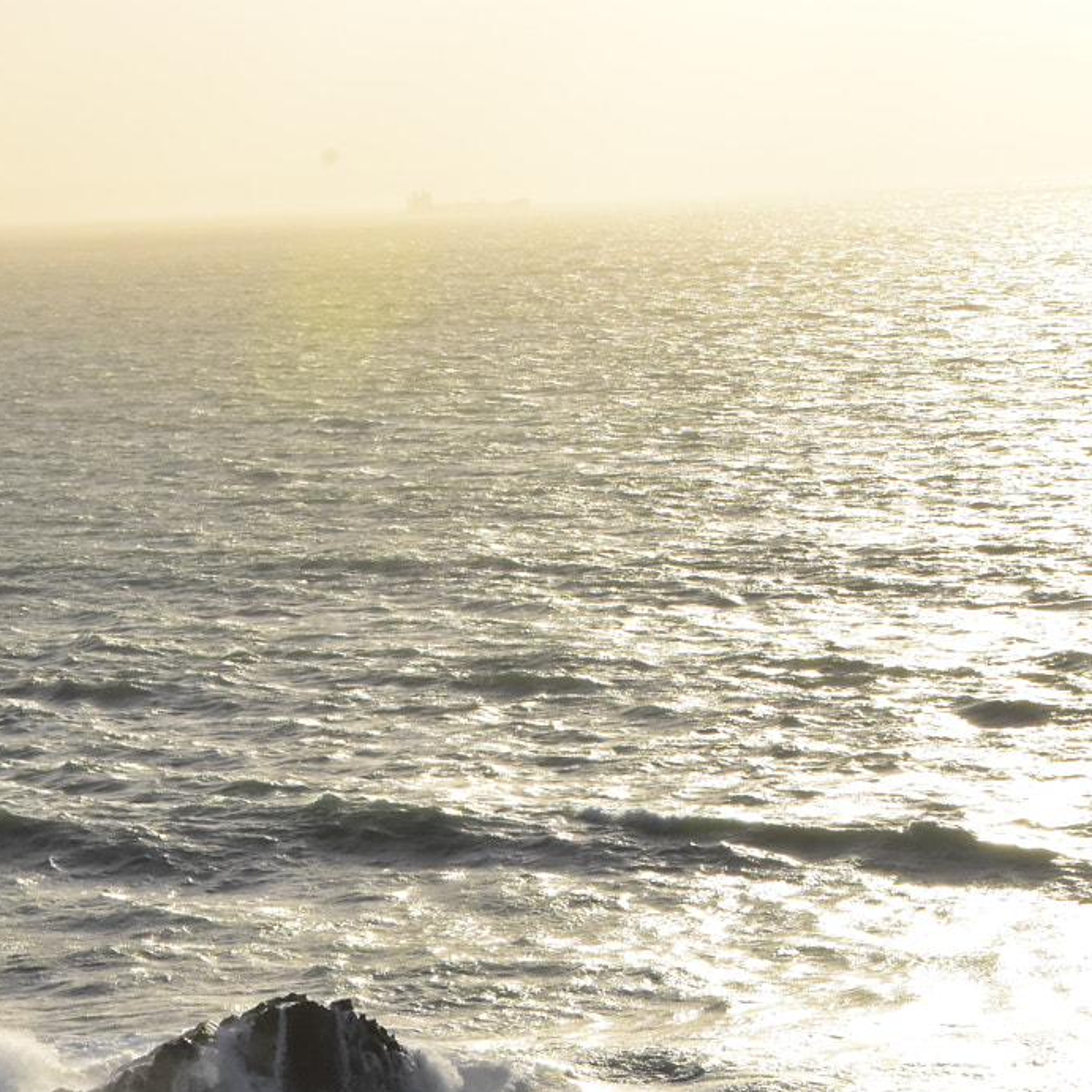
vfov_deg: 26.1
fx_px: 2320
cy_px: 842
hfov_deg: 24.5
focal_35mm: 65
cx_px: -134
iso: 1000
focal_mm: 22
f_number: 16
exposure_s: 1/1000
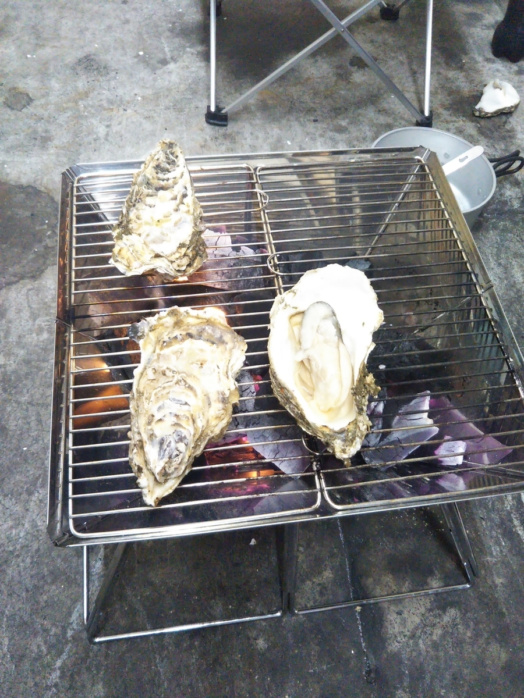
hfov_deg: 46.8
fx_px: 606
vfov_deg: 60.0
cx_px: 262
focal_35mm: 30
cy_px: 349
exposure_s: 1/23
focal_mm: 4
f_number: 2.2
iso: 421
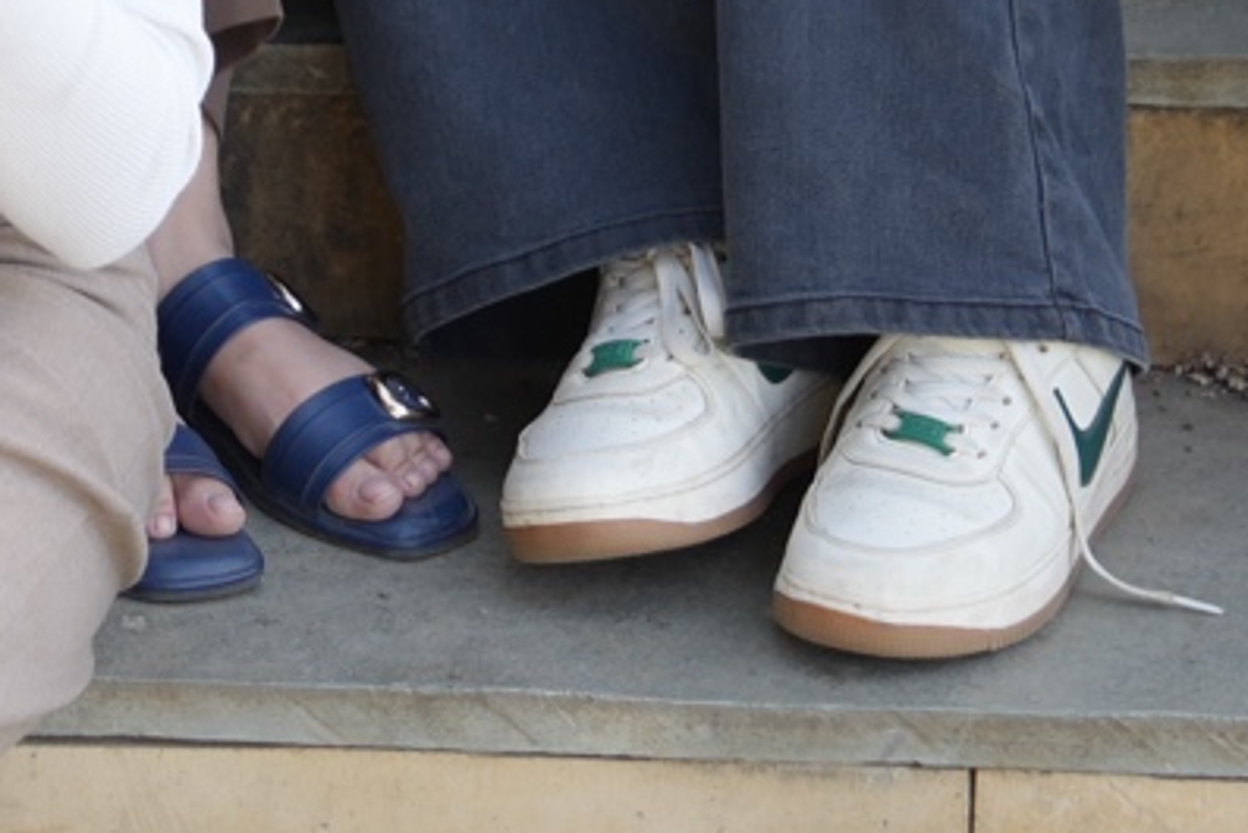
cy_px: -1117
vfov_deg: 8.2
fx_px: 5410
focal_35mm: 156
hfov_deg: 12.9
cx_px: -189
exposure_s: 1/160
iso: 125
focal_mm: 31
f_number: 4
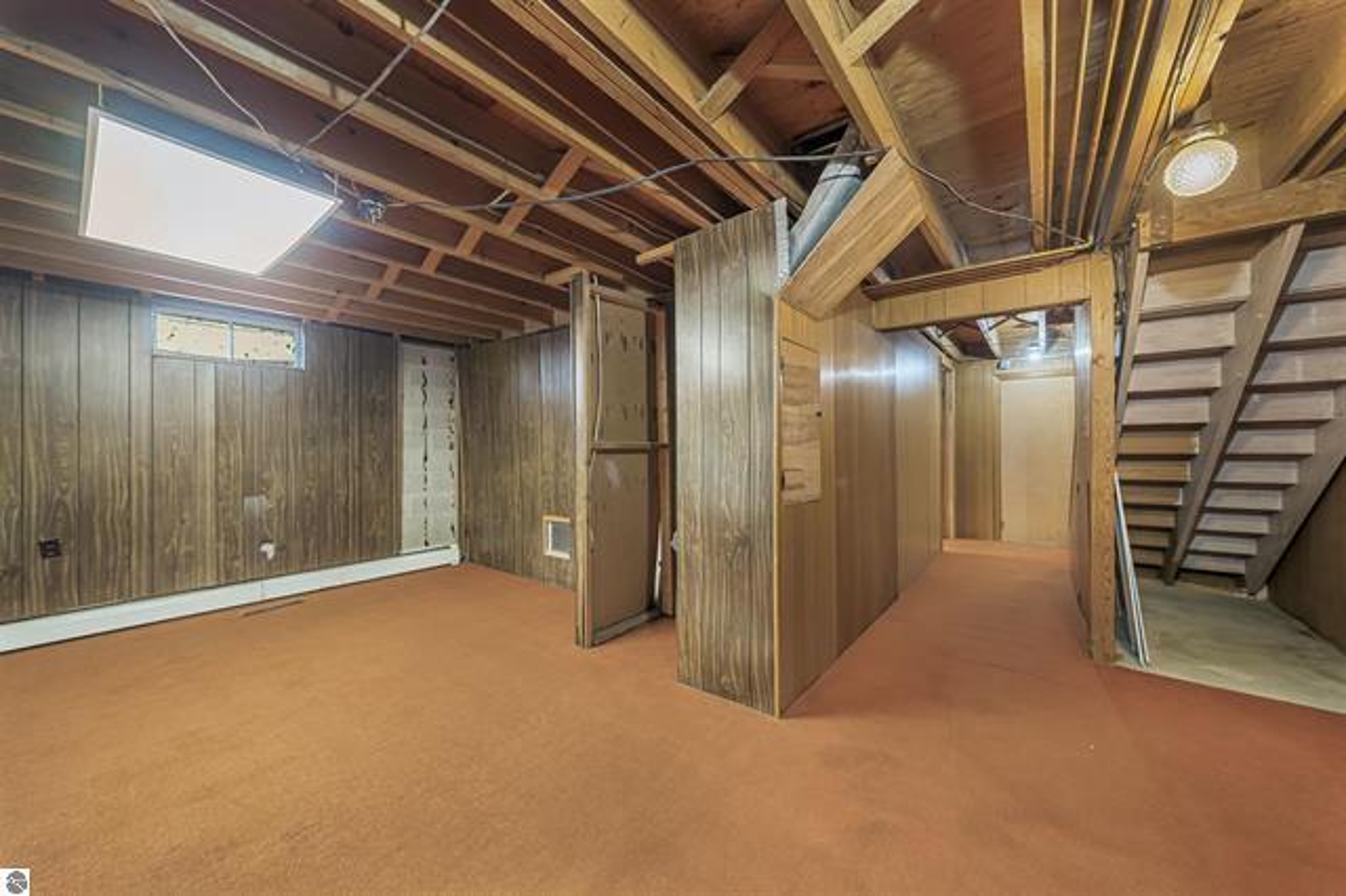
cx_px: 673
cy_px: 448
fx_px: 448
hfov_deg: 112.6
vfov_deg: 89.9
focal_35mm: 12
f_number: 5
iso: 1600
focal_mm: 12
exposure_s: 1/10
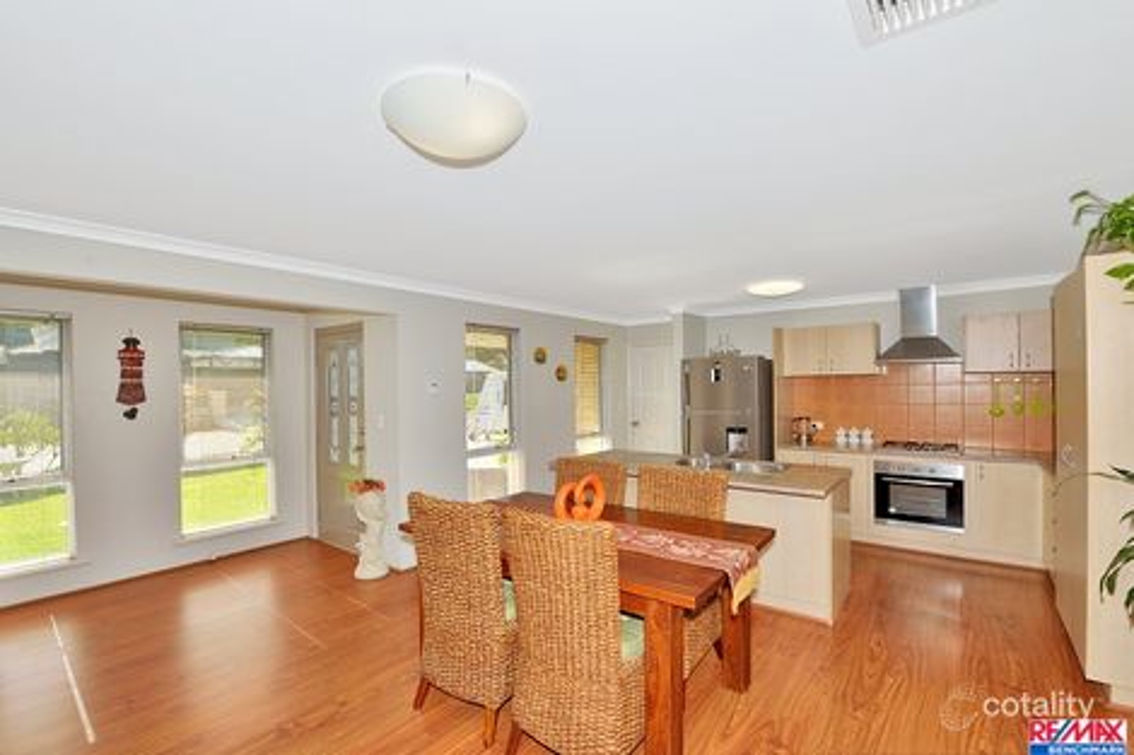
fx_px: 441
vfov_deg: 81.2
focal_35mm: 14
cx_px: 567
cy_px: 378
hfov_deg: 104.3
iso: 100
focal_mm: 14
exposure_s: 1/125
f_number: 8
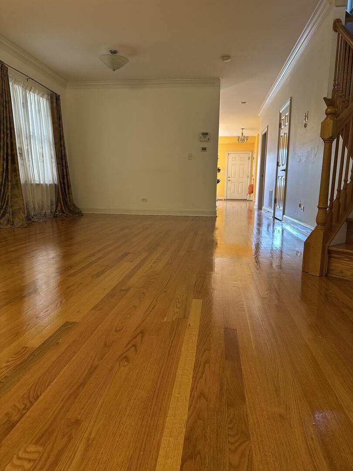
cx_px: 176
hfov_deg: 56.8
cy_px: 236
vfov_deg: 71.6
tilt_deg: -7.0
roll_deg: -1.7
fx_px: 326
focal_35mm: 24
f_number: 1.78
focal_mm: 6.86
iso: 200
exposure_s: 1/120
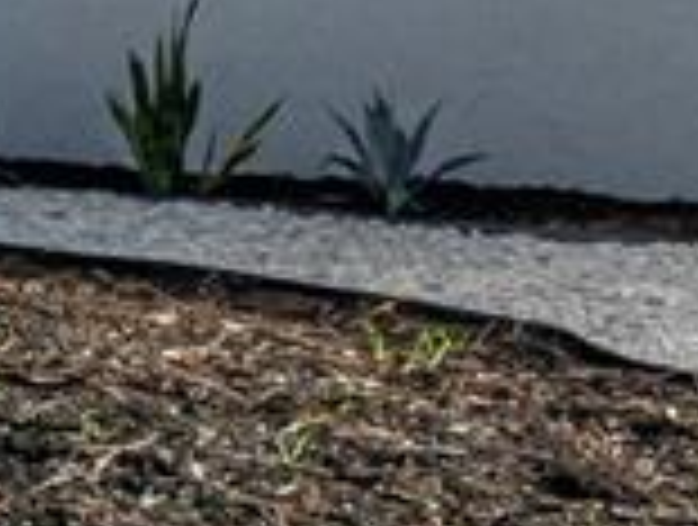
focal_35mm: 152
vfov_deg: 9.6
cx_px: -1288
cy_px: -128
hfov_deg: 10.1
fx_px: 3072
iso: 1250
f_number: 19
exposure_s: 1/500
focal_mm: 24
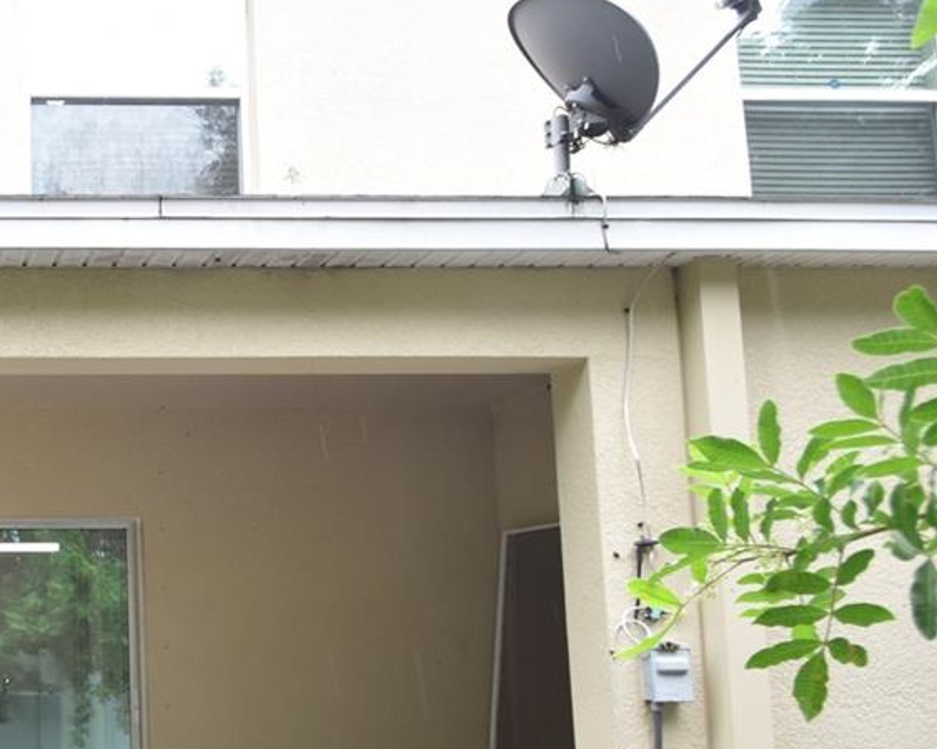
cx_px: -108
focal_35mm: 40
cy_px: 528
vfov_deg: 36.7
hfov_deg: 37.7
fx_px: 1109
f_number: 5.6
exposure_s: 1/125
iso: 400
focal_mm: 10
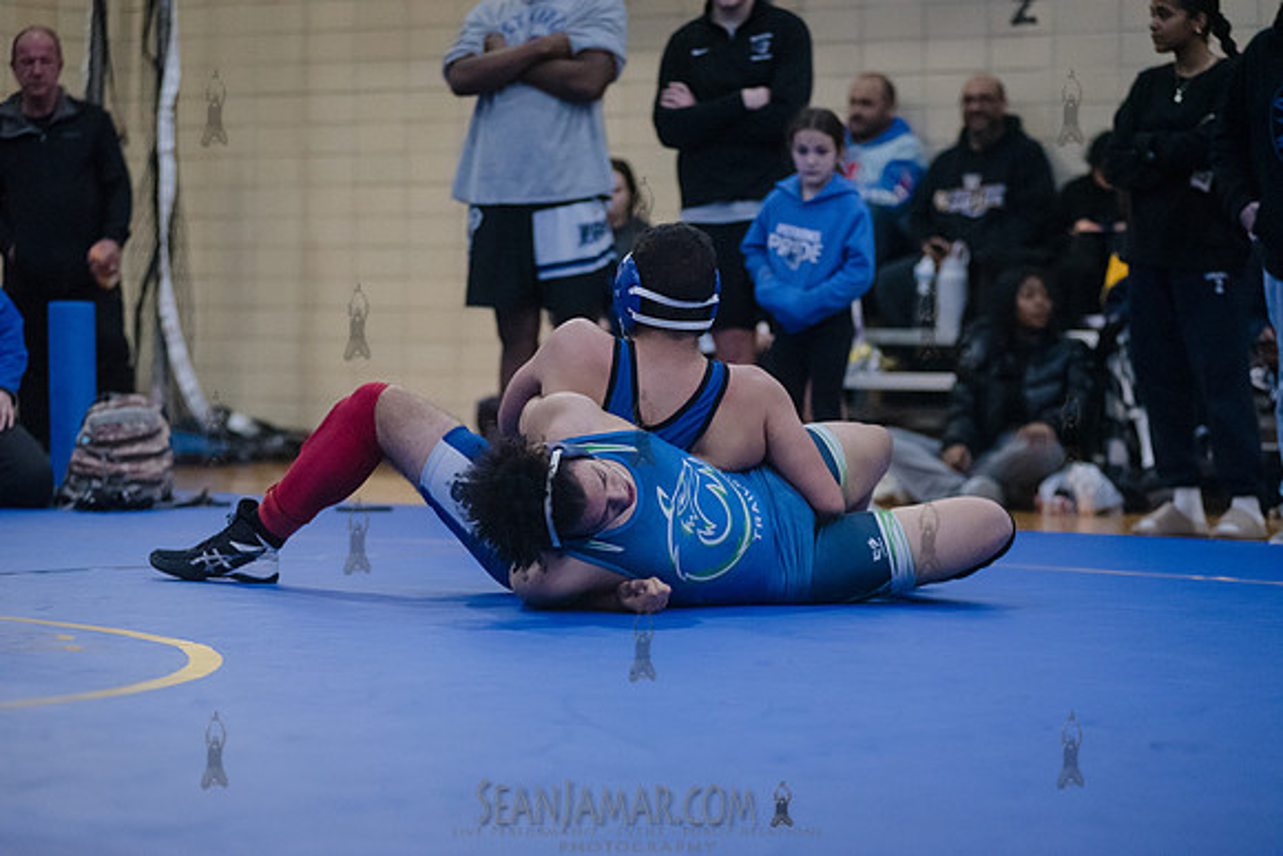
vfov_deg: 11.4
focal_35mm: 120
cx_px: 642
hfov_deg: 17.1
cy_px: 428
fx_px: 4277
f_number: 3.2
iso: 8000
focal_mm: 120
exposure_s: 1/400
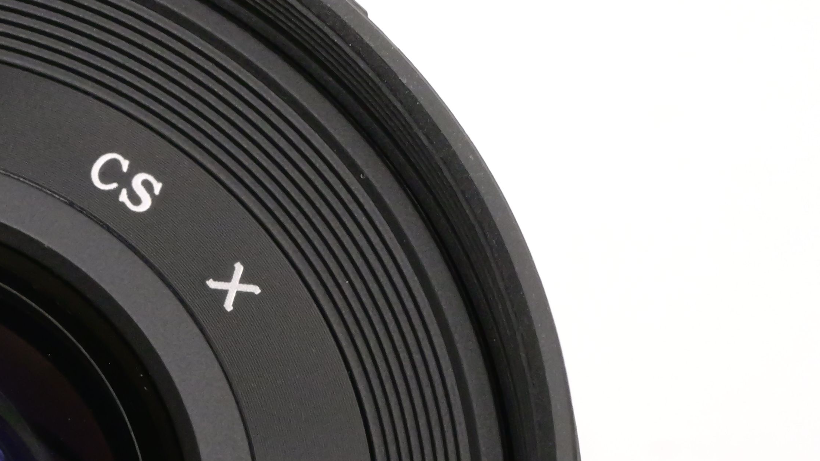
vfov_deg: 7.1
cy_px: 538
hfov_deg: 12.4
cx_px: -163
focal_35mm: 170
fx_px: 3696
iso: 2500
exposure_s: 1/60
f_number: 8
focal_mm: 30
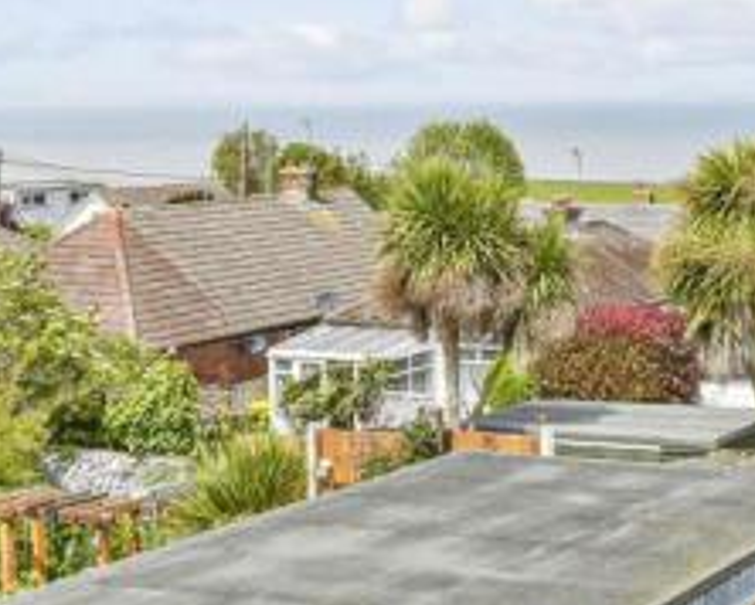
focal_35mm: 83
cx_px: 712
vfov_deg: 18.5
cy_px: 192
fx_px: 1856
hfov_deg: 22.3
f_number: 11
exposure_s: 1/500
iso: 500
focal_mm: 20
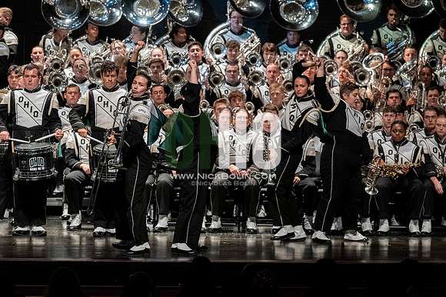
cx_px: 223
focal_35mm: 210
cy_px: 148
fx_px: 2600
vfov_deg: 6.5
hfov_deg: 9.8
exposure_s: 1/500
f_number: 4
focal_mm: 140
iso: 4000
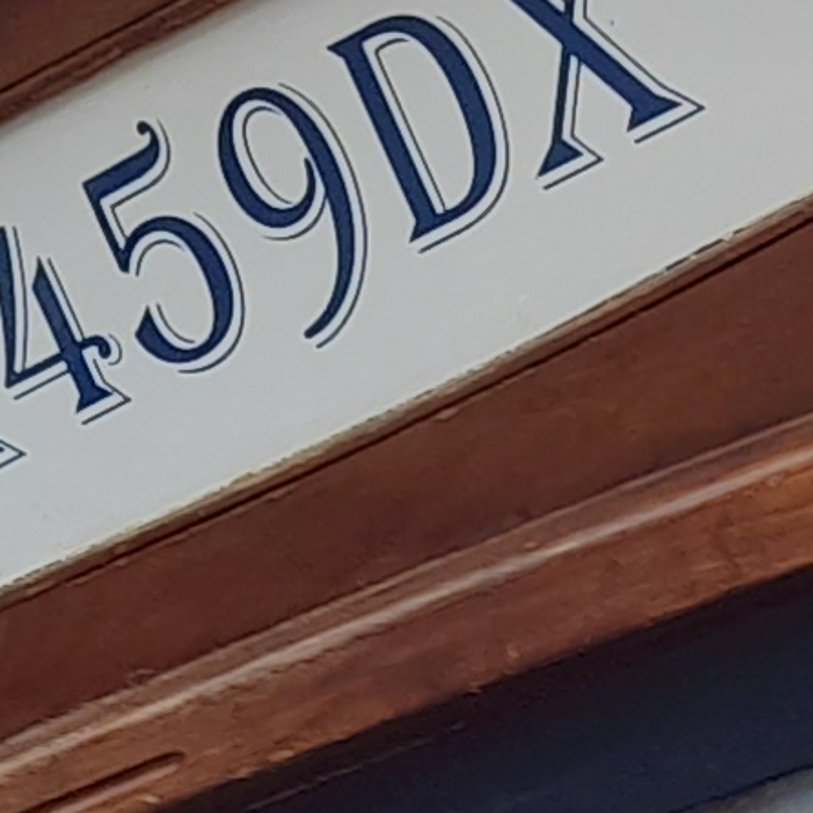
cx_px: 620
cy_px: 1761
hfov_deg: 8.8
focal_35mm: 198
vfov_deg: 8.3
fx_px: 5261
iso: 20
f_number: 2
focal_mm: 4.6
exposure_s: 1/156
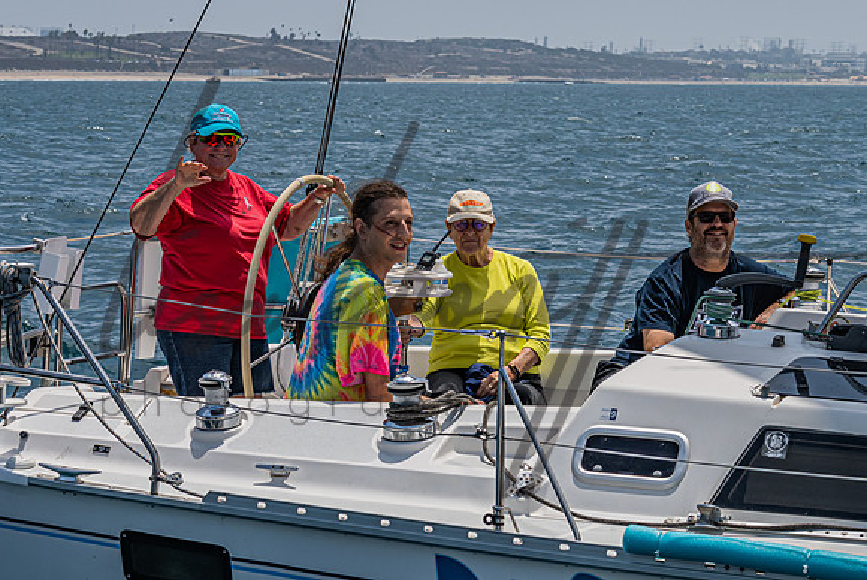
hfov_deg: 14.5
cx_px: 430
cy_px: 93
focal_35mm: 141
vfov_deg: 9.7
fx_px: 3404
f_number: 9
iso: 200
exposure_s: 1/640
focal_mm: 80
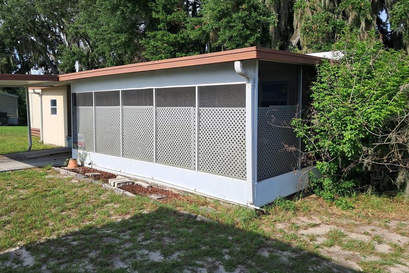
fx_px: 329
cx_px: 200
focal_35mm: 29
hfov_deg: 63.7
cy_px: 117
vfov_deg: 44.8
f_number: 1.8
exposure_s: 1/893
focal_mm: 4
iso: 50
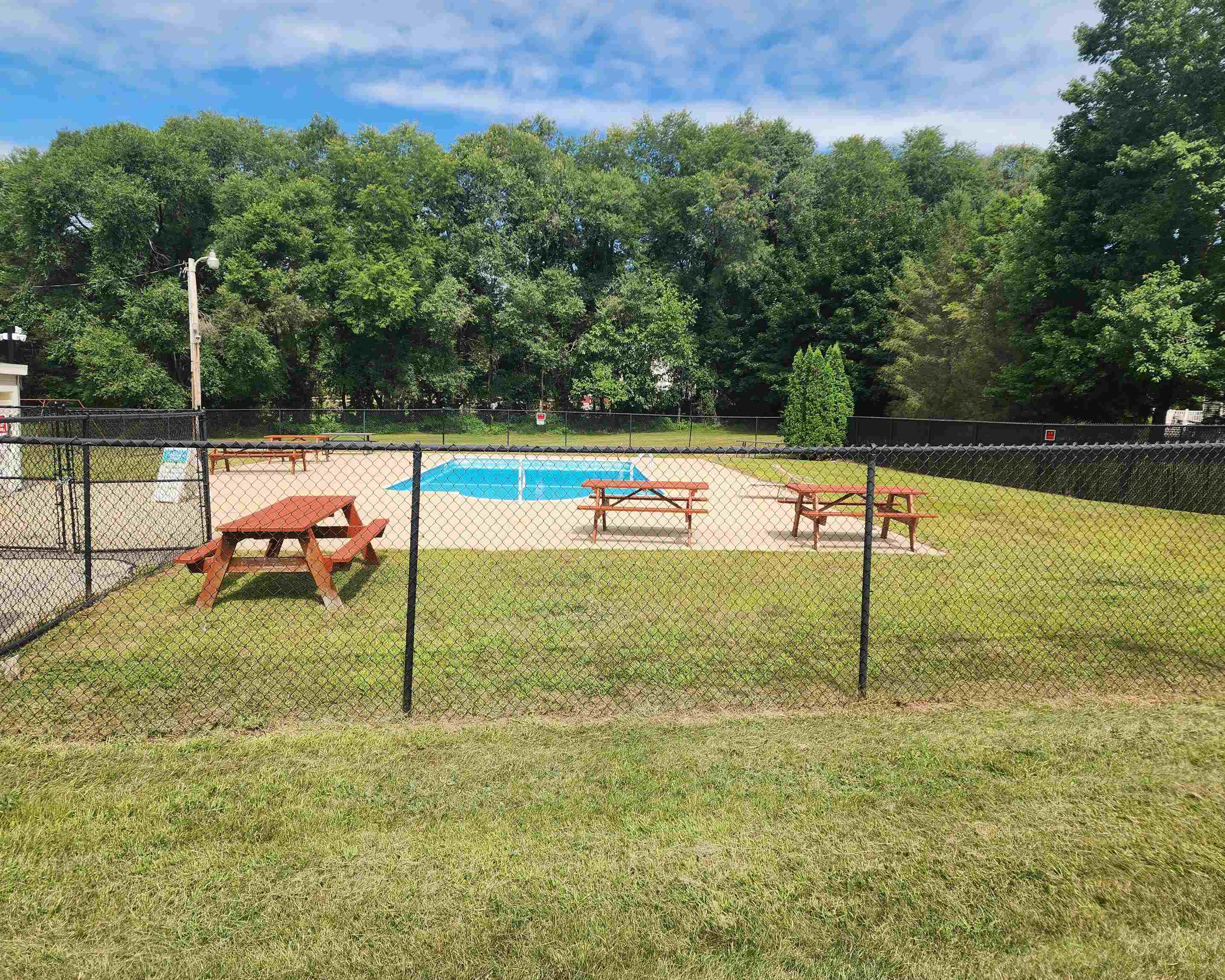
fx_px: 870
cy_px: 491
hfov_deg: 70.3
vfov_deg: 58.8
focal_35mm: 24
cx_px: 607
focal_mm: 6.4
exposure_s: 1/742
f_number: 1.8
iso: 12
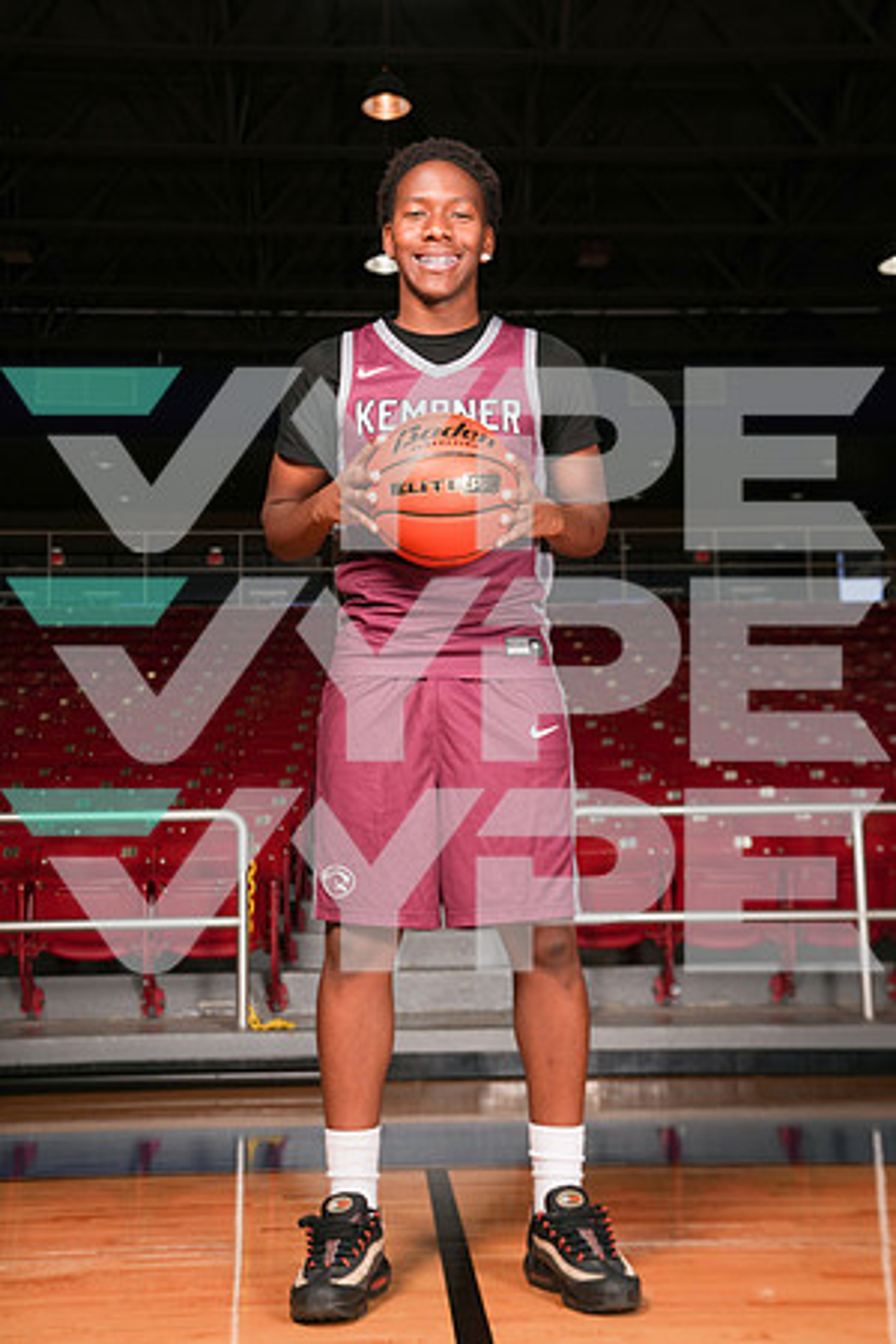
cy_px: 672
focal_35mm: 44
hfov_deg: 30.5
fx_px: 1643
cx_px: 448
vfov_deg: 44.5
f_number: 6.3
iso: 250
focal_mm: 44
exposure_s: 1/200
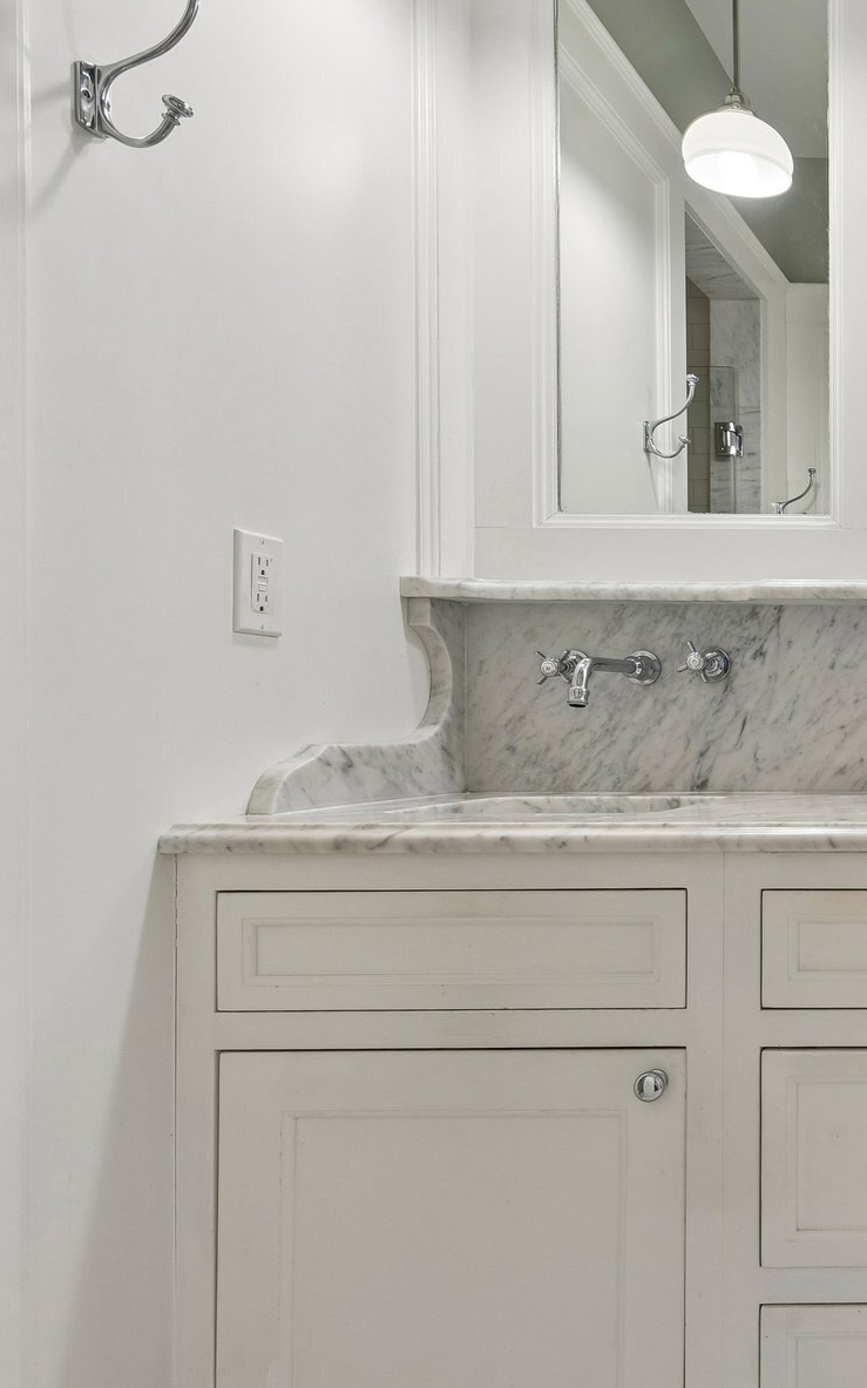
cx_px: 1086
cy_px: 694
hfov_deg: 32.8
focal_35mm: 30
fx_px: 1135
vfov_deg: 62.9
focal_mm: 17
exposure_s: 1/13
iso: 400
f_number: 11
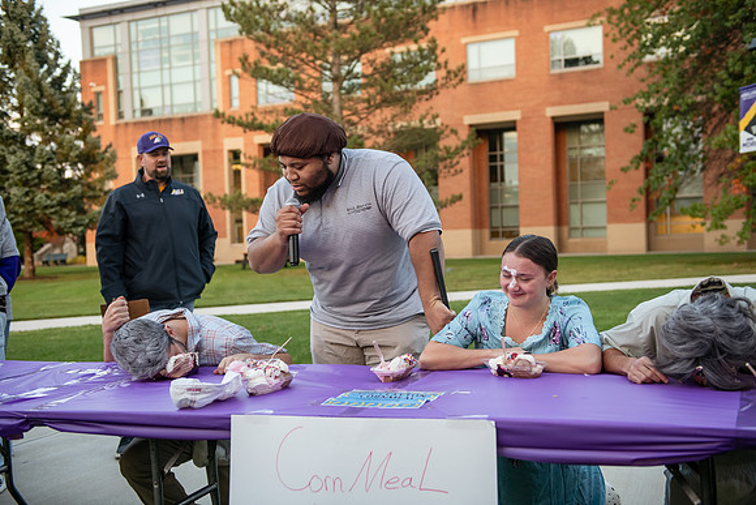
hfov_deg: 44.5
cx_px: 378
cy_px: 252
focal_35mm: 44
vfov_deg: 30.5
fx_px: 924
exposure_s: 1/400
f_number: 3.2
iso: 800
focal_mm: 44
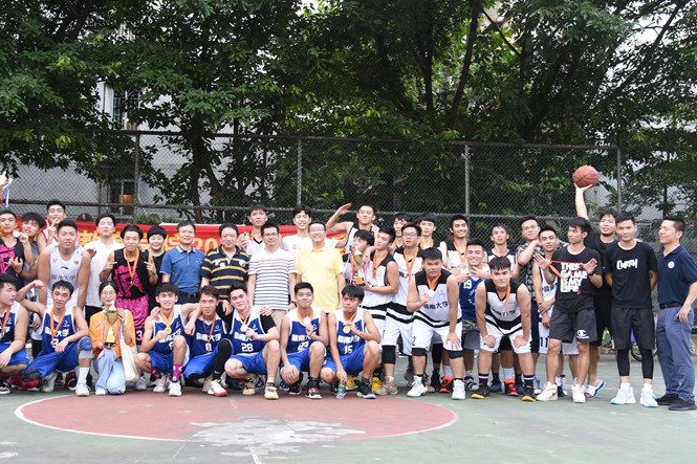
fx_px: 890
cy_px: 194
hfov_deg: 42.6
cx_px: 281
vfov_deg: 29.2
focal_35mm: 46
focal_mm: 34
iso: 400
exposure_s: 1/60
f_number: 4
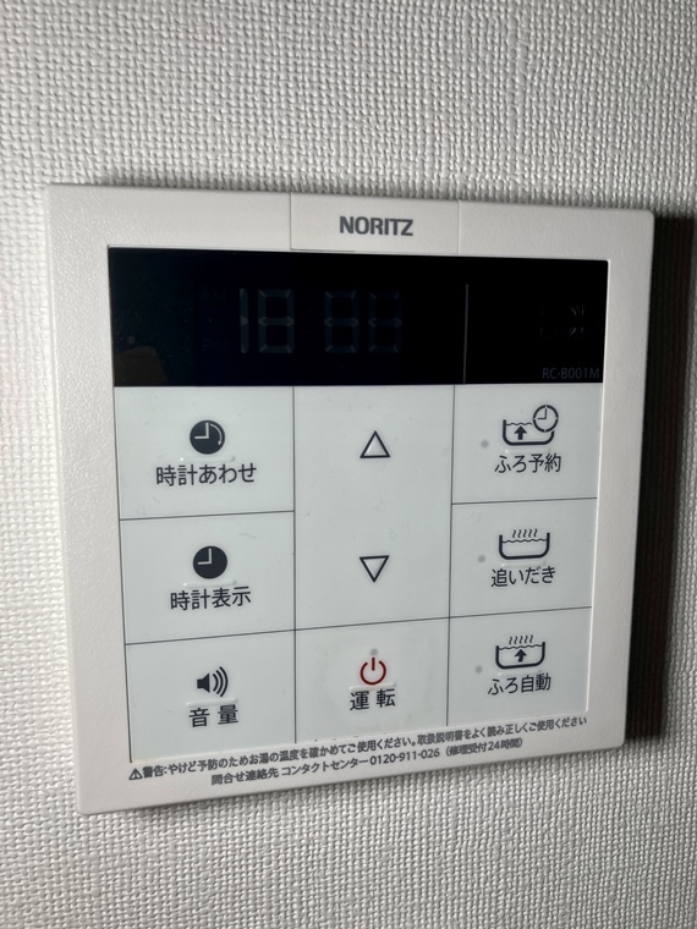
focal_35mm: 28
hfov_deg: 49.7
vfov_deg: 63.4
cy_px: 464
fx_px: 752
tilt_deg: -8.2
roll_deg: +0.3
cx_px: 348
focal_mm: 3.99
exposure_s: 1/121
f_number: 1.8
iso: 25
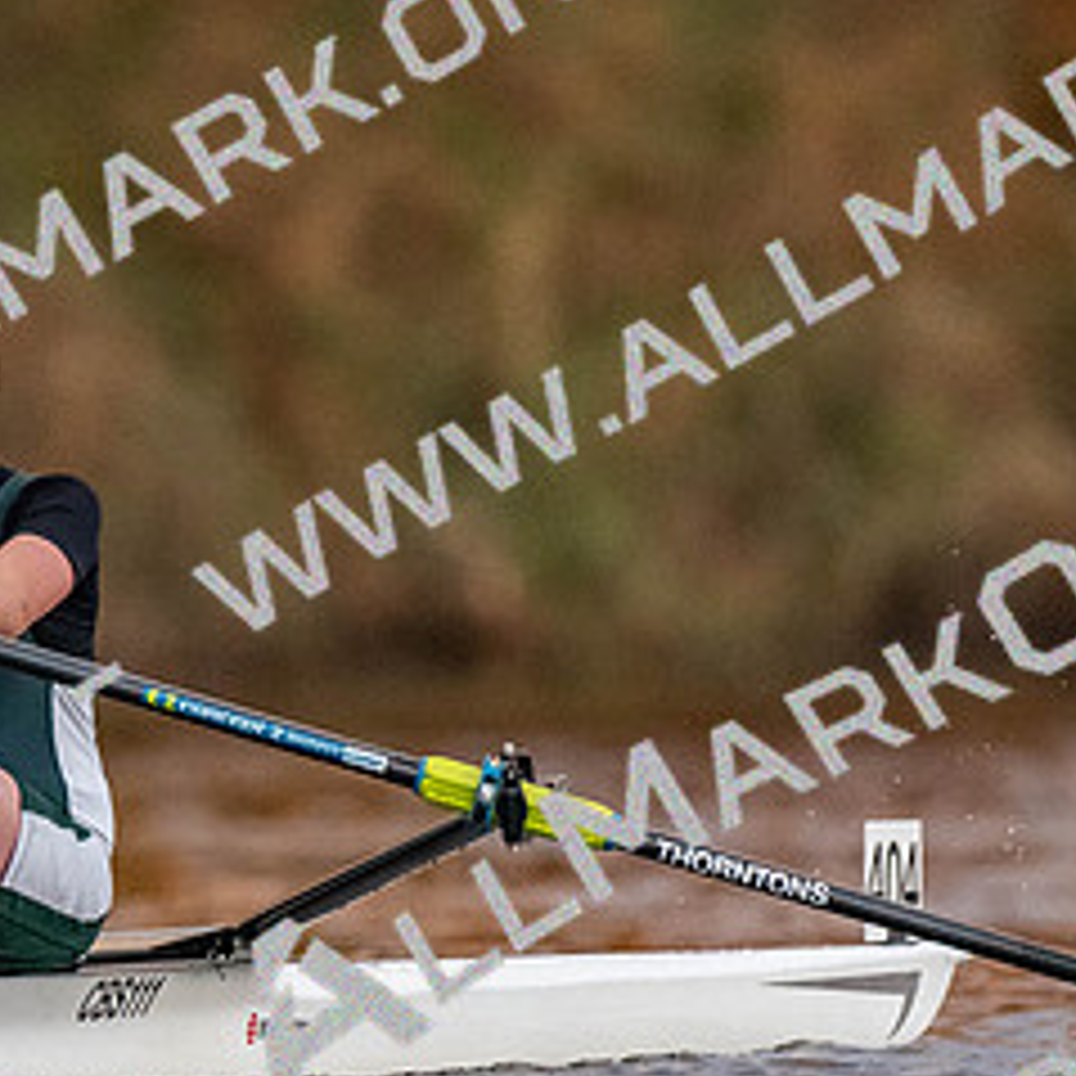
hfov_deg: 0.9
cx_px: -135
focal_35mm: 1853
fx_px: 65165
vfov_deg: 0.9
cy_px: 707
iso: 4500
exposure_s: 1/2000
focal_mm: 600
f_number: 4
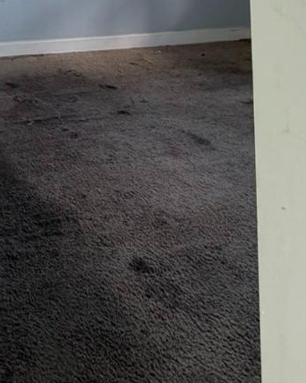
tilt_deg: +0.5
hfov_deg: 27.1
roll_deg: +1.1
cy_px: -94
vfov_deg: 32.2
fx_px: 521
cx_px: -99
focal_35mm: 46
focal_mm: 2.22
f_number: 2.2
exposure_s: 1/121
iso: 160
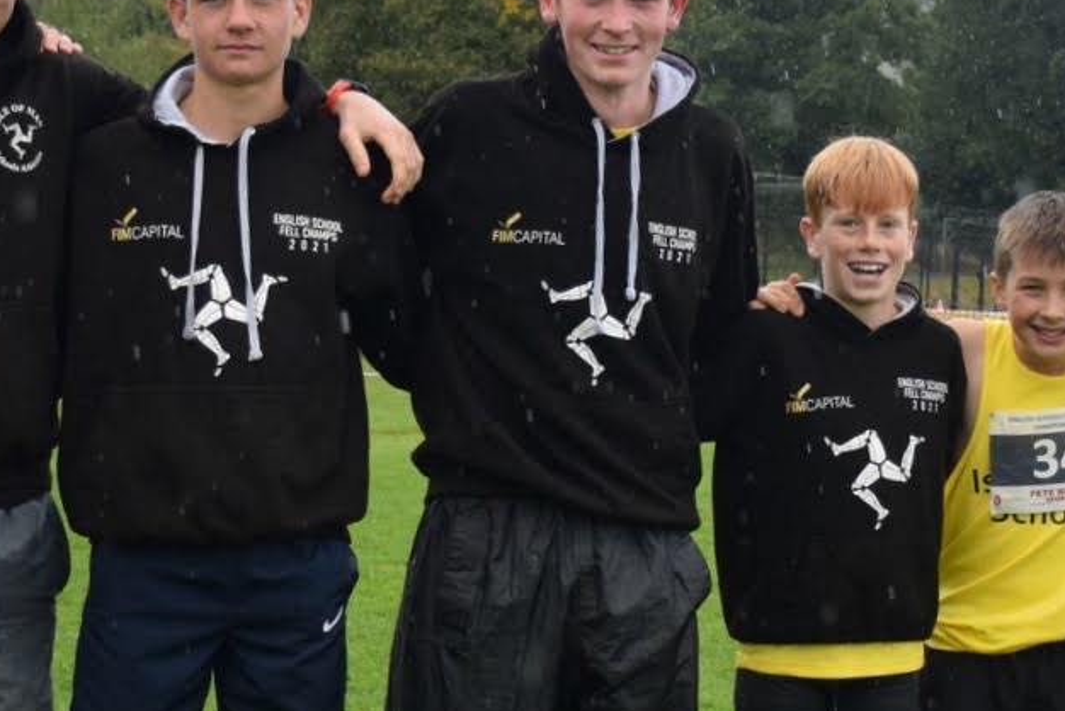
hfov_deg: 22.1
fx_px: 2723
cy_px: 445
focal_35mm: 92
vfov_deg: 14.9
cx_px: 662
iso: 800
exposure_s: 1/640
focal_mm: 24
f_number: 3.8
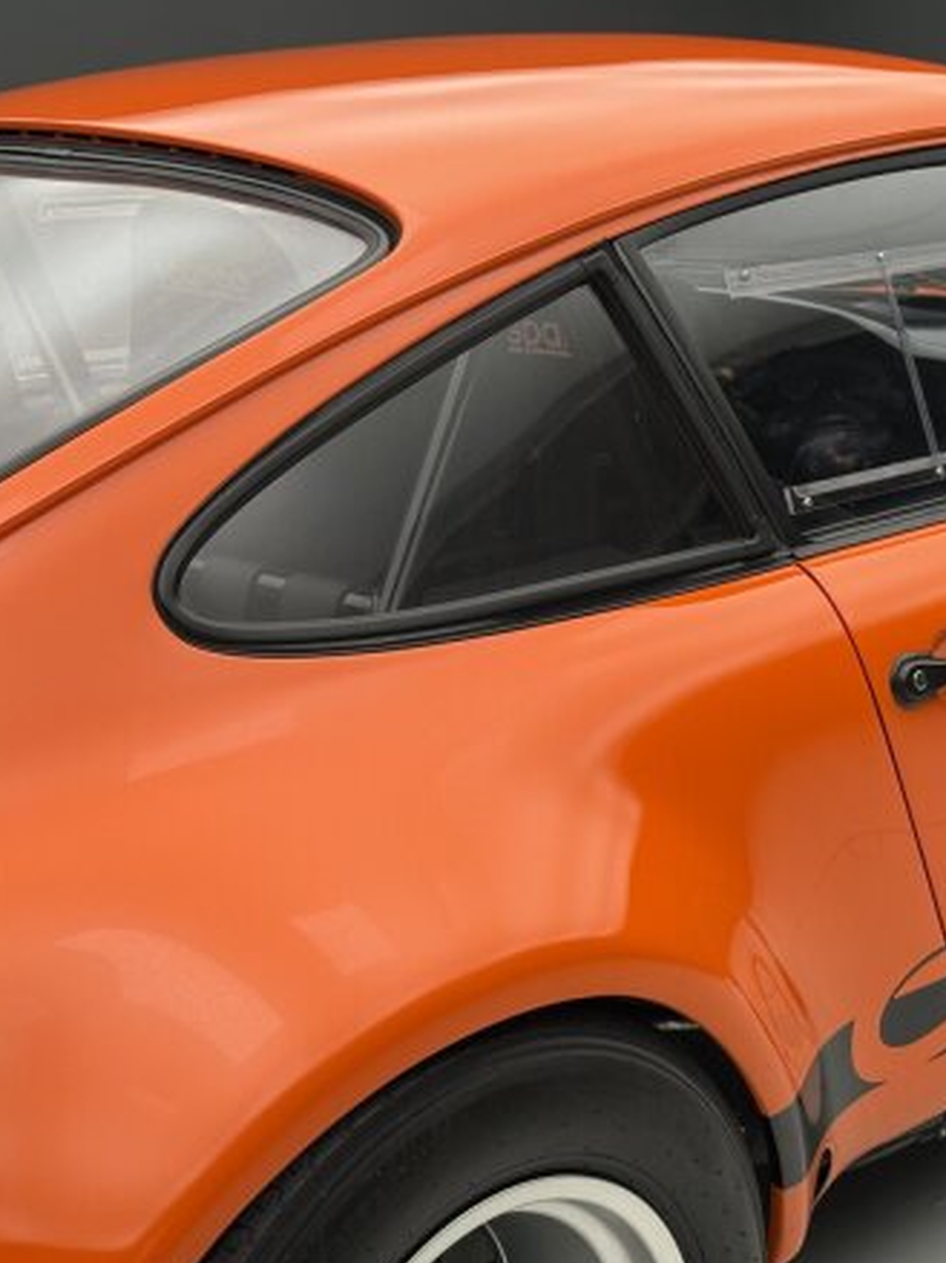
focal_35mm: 70
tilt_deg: -15.4
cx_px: 814
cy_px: 630
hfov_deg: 20.7
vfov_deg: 27.8
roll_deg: +1.1
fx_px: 2552
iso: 64
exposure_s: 1/49
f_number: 1.78
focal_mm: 6.76
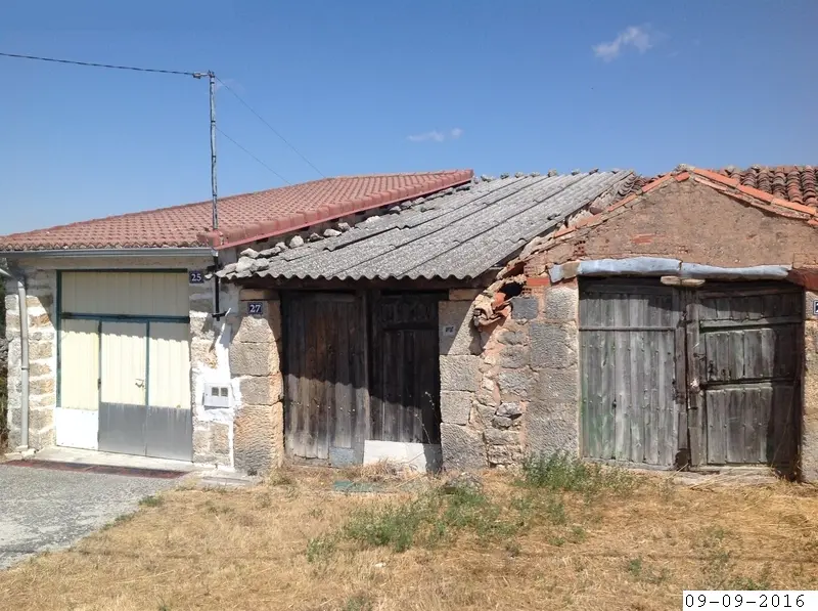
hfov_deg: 52.7
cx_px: 409
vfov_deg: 40.6
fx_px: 826
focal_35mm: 35
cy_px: 306
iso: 64
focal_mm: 4.28
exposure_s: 1/2747
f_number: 2.4
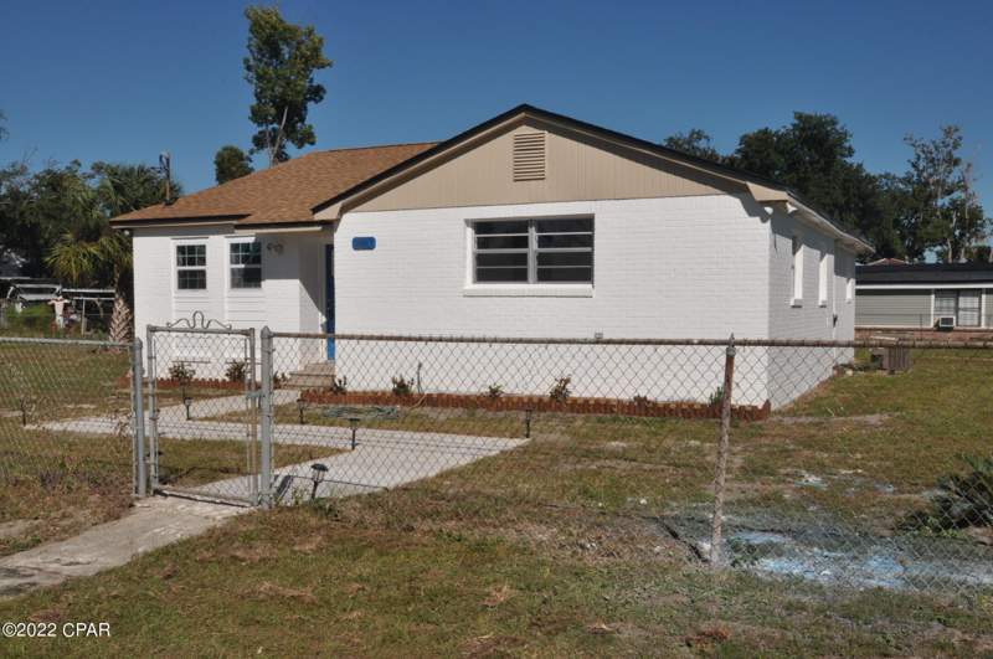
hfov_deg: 53.2
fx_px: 992
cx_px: 496
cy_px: 330
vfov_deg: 36.8
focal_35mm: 36
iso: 250
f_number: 20
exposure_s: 1/200
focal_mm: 24
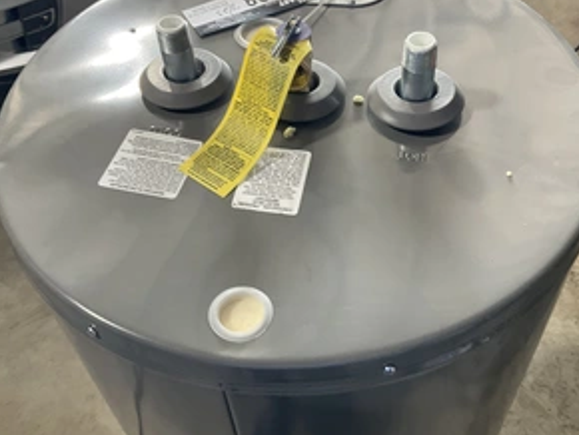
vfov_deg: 35.9
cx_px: 311
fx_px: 670
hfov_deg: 46.7
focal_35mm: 40
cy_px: 172
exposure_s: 1/60
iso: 80
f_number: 1.8
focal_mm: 3
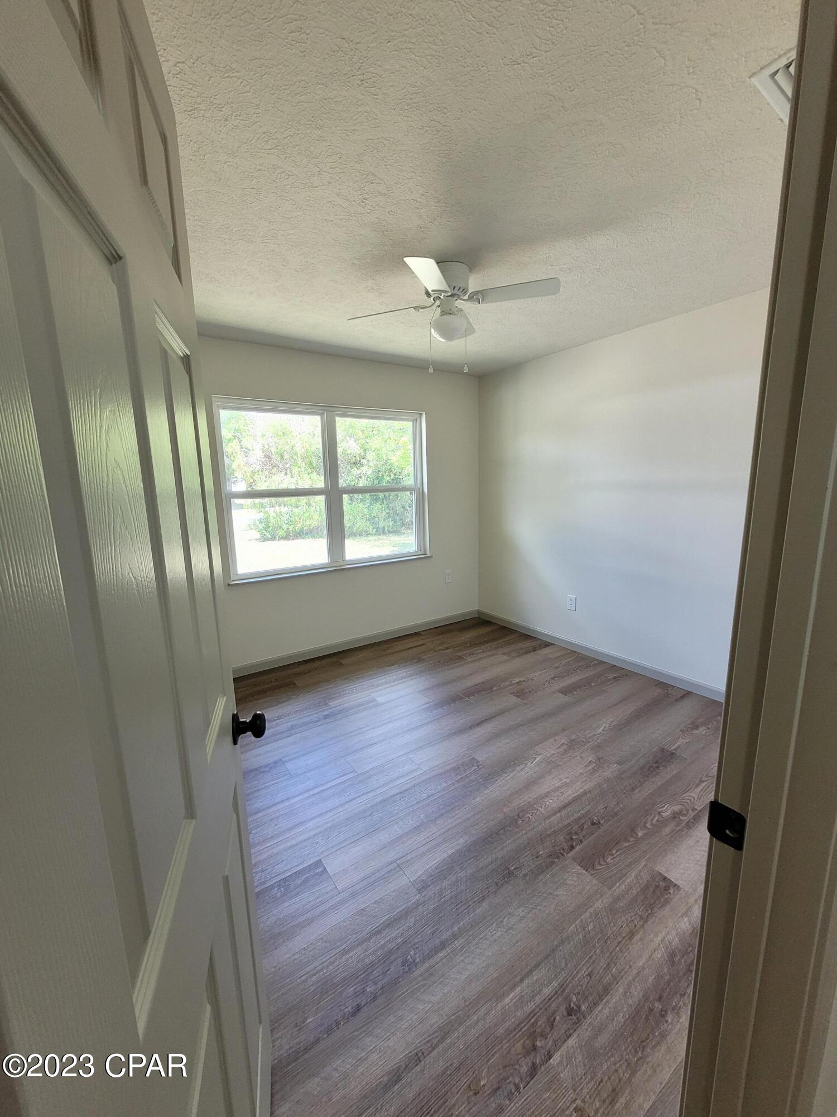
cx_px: 418
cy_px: 558
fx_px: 419
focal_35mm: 13
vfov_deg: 106.2
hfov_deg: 89.9
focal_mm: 1.74
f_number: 2.2
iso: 160
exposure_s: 1/60
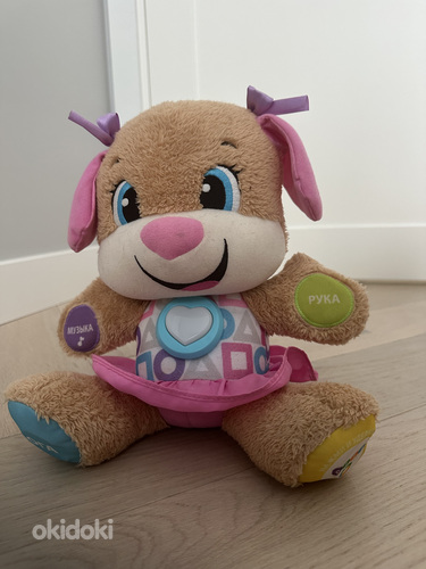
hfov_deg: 56.8
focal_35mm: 24
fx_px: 394
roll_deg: +2.3
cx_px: 213
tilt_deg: -9.3
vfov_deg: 71.6
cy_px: 284
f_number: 1.78
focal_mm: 6.86
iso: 400
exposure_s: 1/60
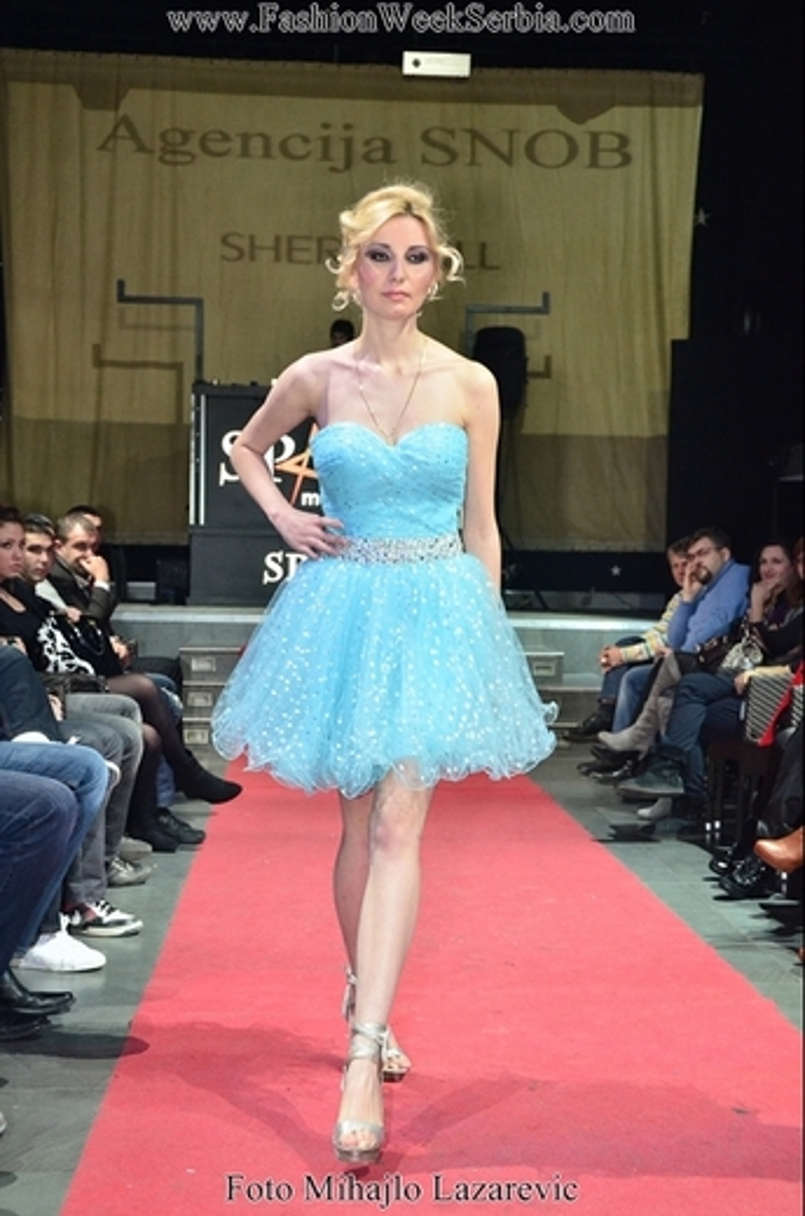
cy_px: 608
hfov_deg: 23.7
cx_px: 402
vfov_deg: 35.1
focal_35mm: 57
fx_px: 1922
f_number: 5.6
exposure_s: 1/100
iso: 1600
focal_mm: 38
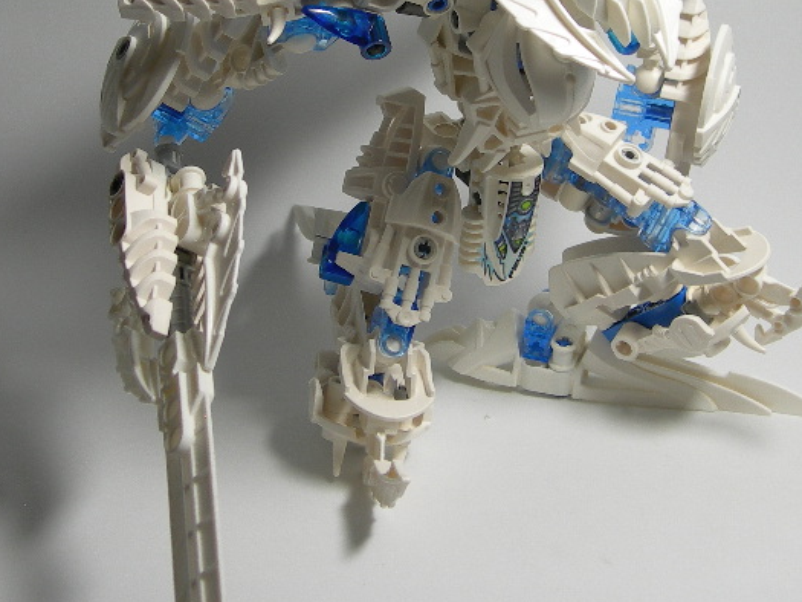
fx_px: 1854
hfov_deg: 24.4
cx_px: 423
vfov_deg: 18.3
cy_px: 145
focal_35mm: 80
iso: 50
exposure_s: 1/43.2
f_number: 2.9
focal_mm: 8.5
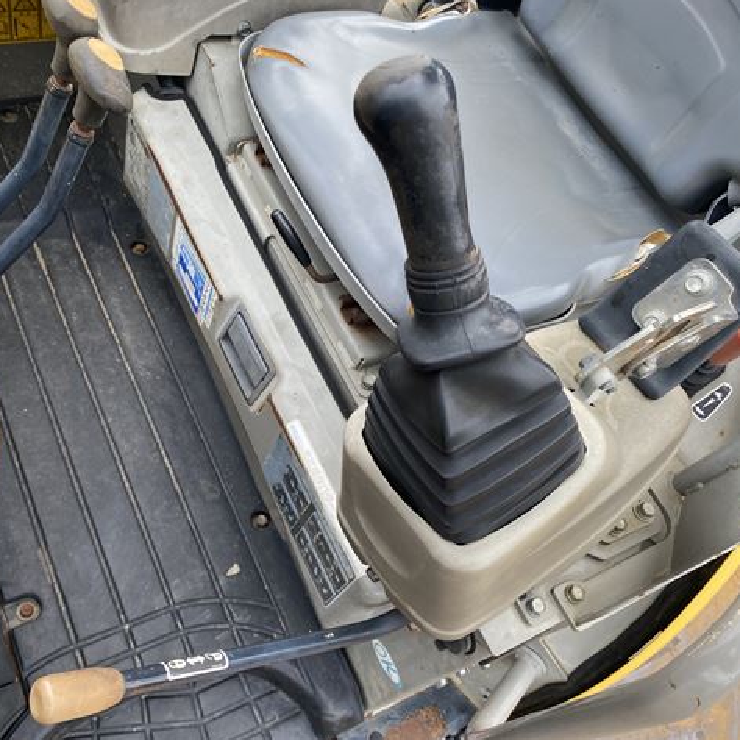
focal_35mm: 31
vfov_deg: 52.5
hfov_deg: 52.3
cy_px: 370
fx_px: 750
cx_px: 314
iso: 32
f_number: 1.8
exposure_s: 1/573
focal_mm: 4.25
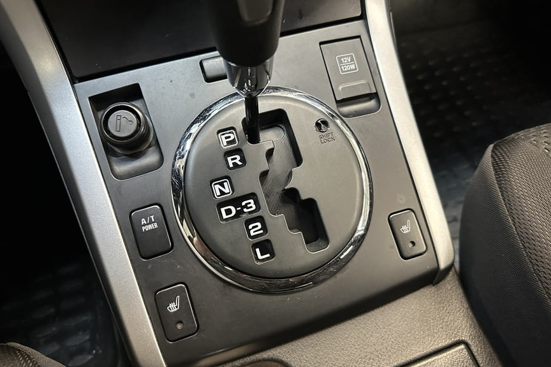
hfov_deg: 69.4
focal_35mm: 26
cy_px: 182
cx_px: 270
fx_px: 398
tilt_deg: -58.9
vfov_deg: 49.6
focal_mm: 6.86
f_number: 1.78
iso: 640
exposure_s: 1/33
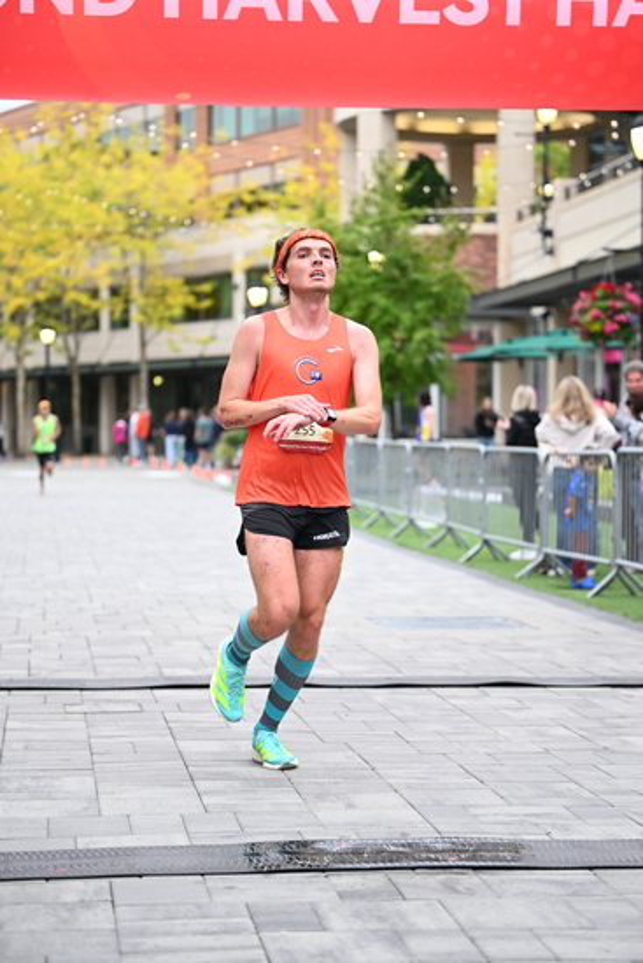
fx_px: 2195
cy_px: 482
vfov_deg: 24.8
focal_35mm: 82
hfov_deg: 16.7
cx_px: 322
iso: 1600
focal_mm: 82
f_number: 2.8
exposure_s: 1/1250
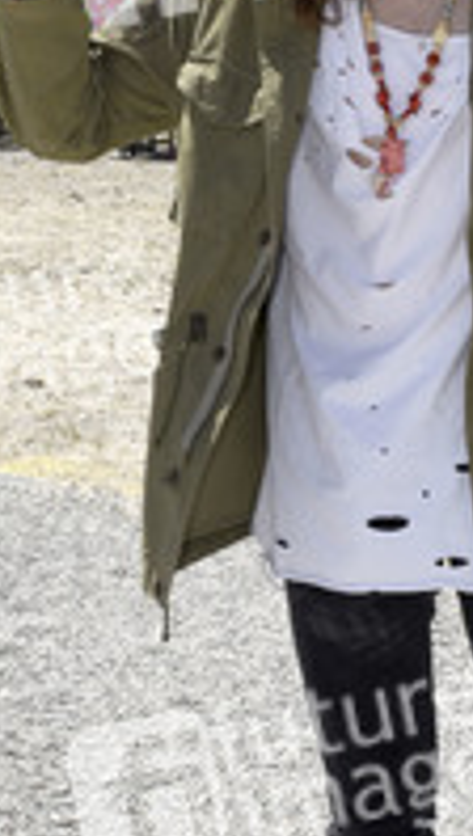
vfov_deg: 22.1
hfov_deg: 12.7
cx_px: 405
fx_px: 2109
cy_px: 139
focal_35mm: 95
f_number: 14
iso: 100
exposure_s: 1/160
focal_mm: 30
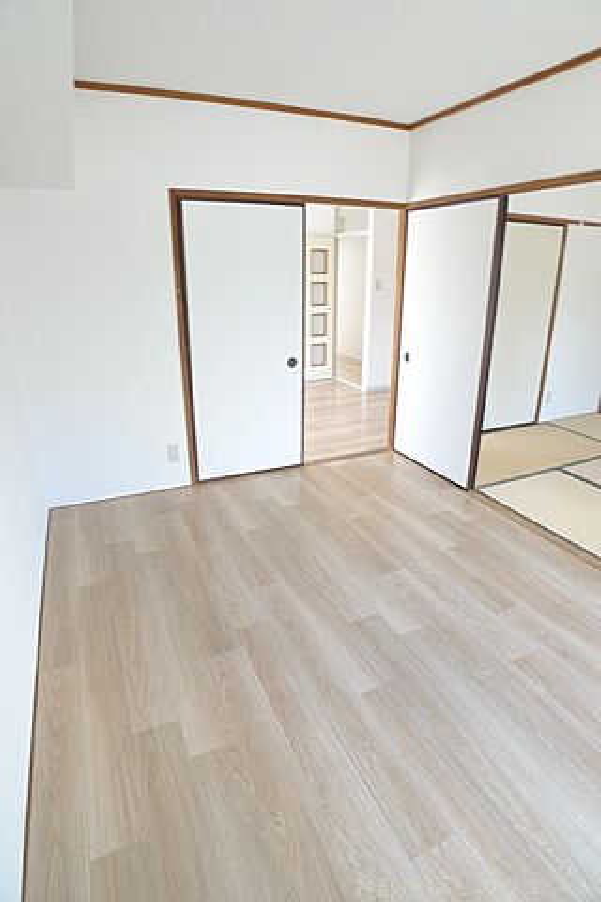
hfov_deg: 53.1
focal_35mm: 24
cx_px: 300
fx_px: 601
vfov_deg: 73.7
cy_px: 451
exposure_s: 1/25
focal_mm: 5.1
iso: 80
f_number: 2
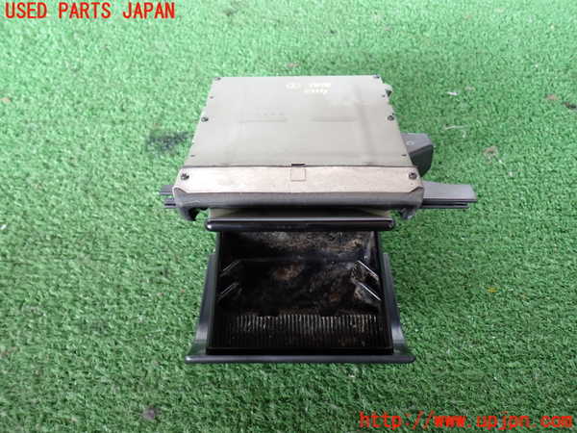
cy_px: 216
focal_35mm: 32
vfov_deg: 44.2
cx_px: 288
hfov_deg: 56.8
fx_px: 533
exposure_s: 1/40
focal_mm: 5.79
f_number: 2.4
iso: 200
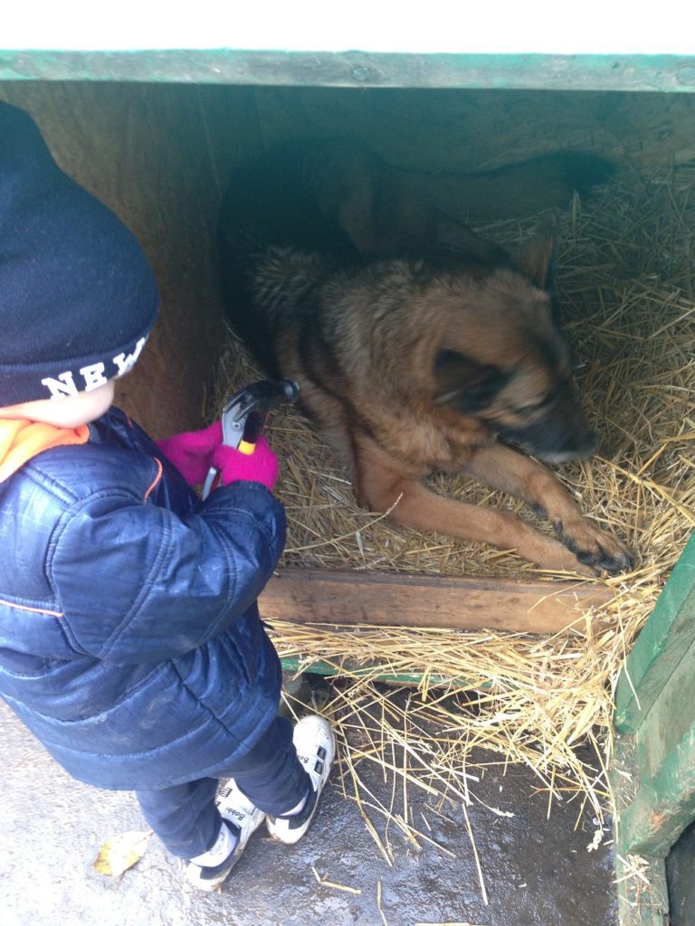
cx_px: 348
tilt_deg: -48.7
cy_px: 463
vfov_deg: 55.4
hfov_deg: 42.9
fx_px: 883
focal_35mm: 33
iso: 64
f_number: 2.4
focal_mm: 4.12
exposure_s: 1/20
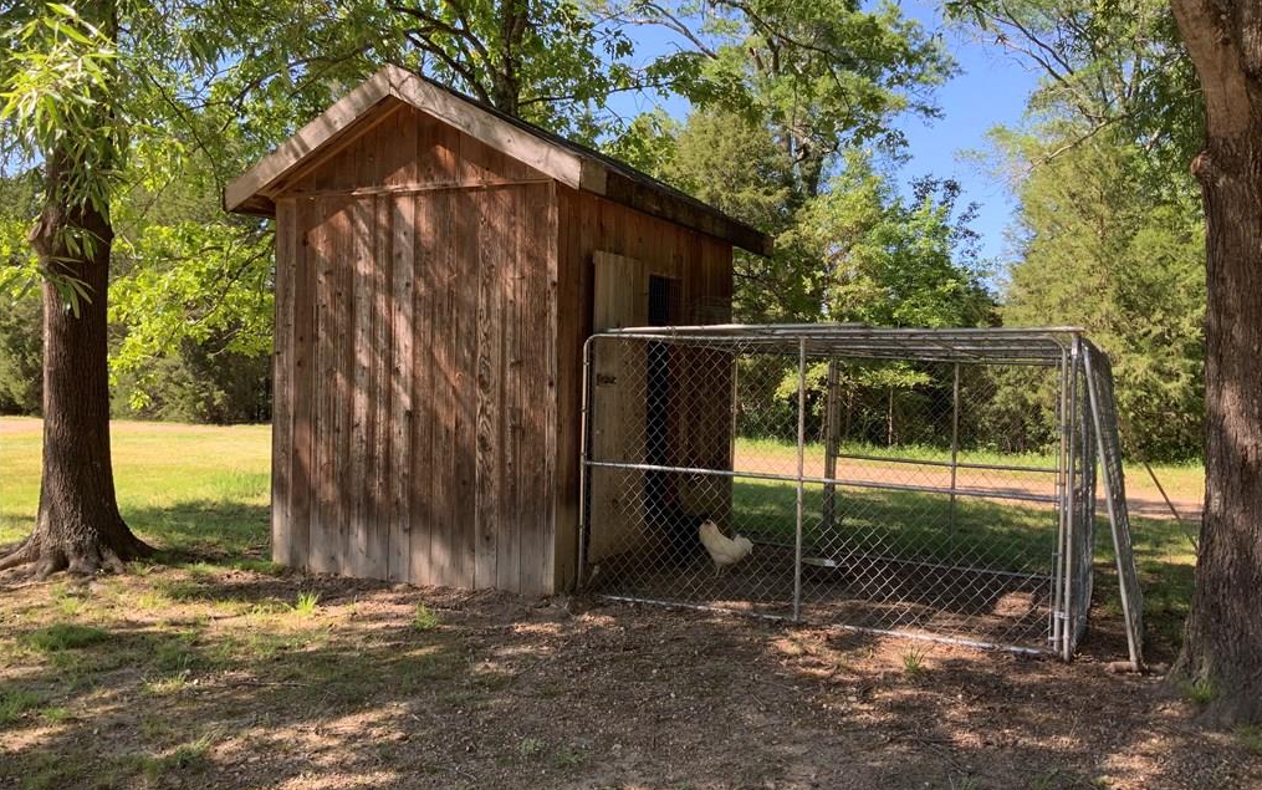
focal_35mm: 31
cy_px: 356
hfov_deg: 61.2
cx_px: 634
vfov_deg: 40.6
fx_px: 1066
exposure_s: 1/269
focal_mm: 3
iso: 16
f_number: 1.8
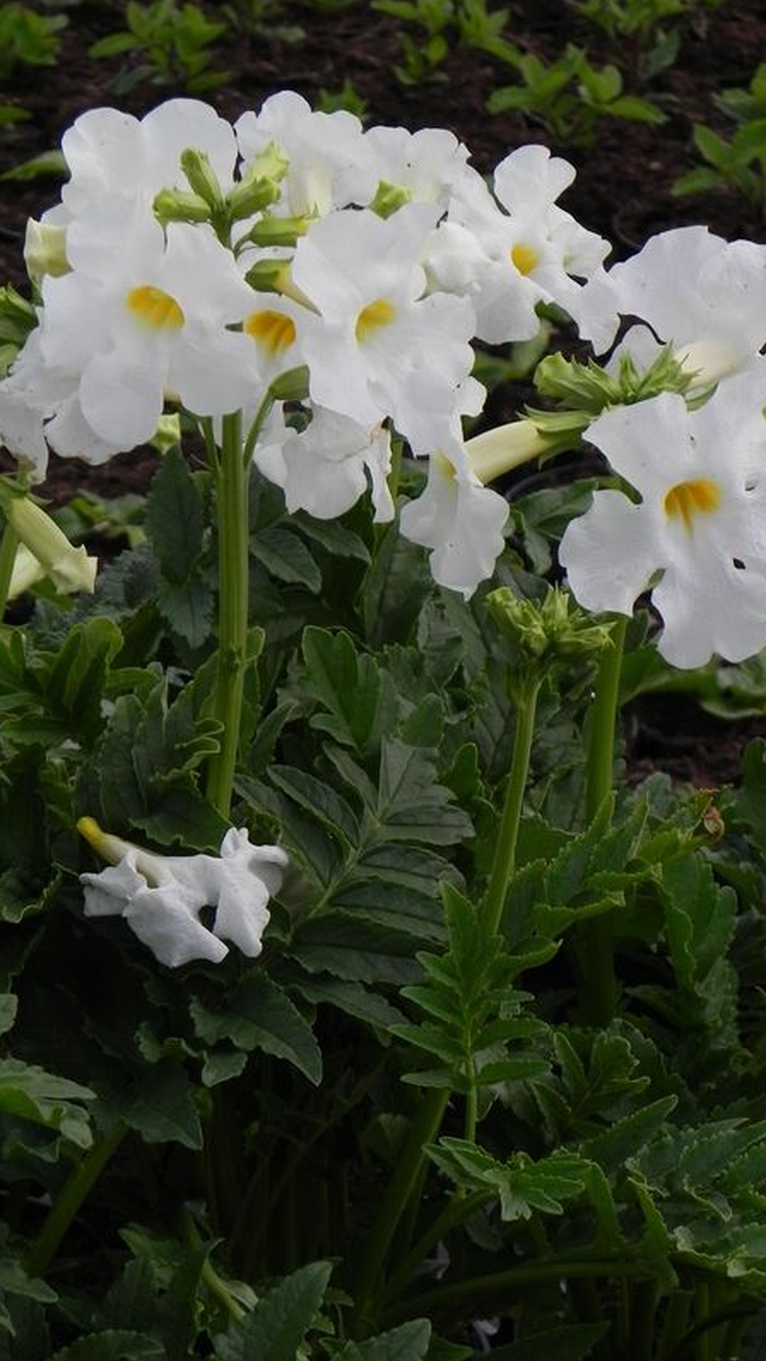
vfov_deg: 20.6
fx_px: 3754
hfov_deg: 11.6
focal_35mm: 104
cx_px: 332
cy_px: 679
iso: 160
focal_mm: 16.9
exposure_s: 1/640
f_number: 4.5
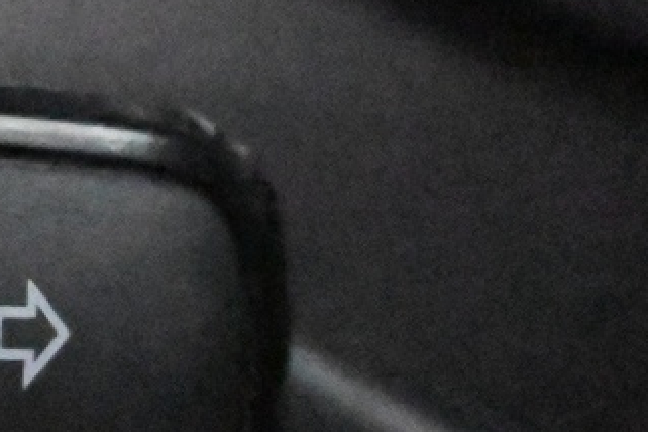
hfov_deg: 8.0
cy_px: 256
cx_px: -478
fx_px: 4491
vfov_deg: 5.5
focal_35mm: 250
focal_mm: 33
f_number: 5
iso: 40000
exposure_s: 1/50
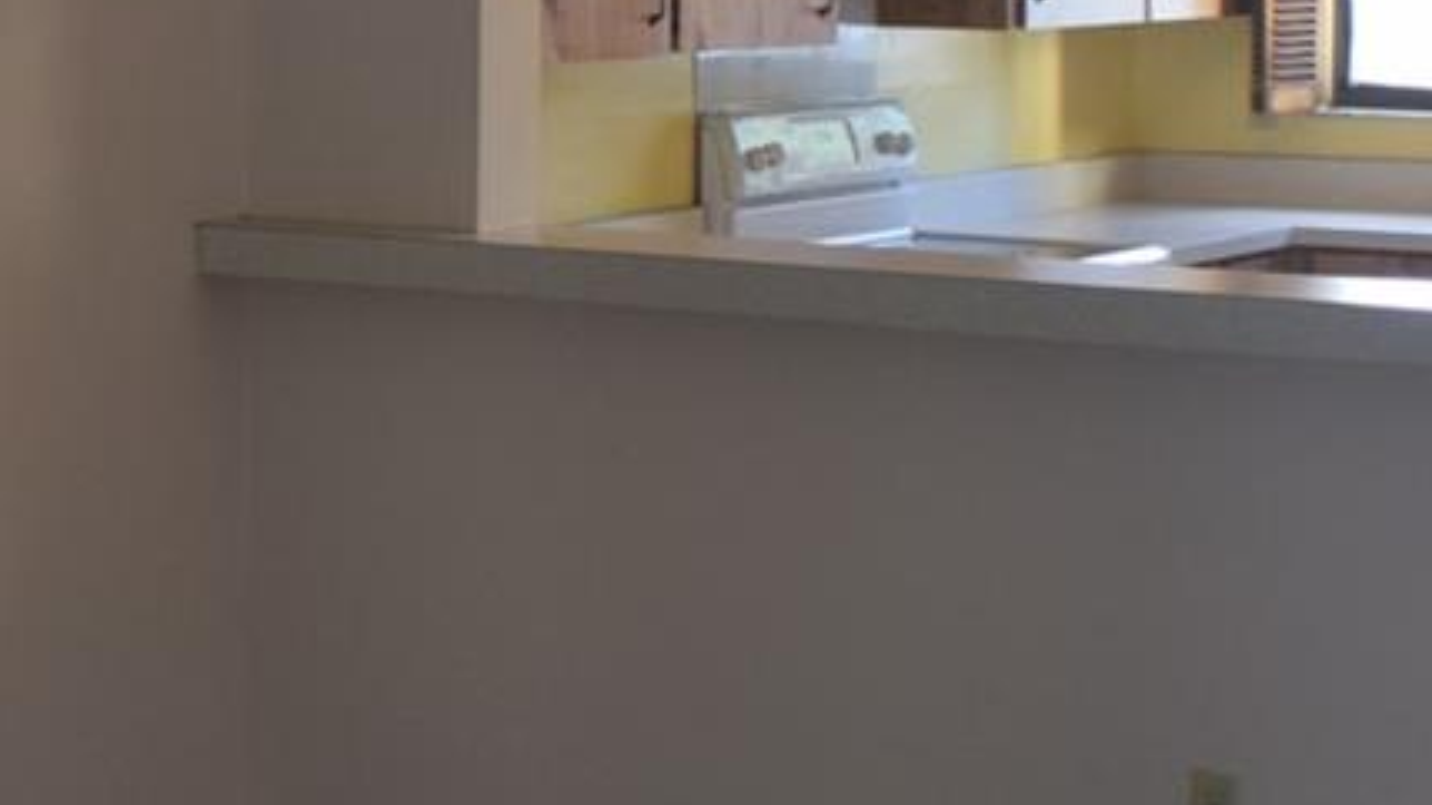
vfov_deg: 9.3
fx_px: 4897
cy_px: -134
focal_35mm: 129
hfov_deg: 15.9
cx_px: -324
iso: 400
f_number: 4
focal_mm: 22
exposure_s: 1/60
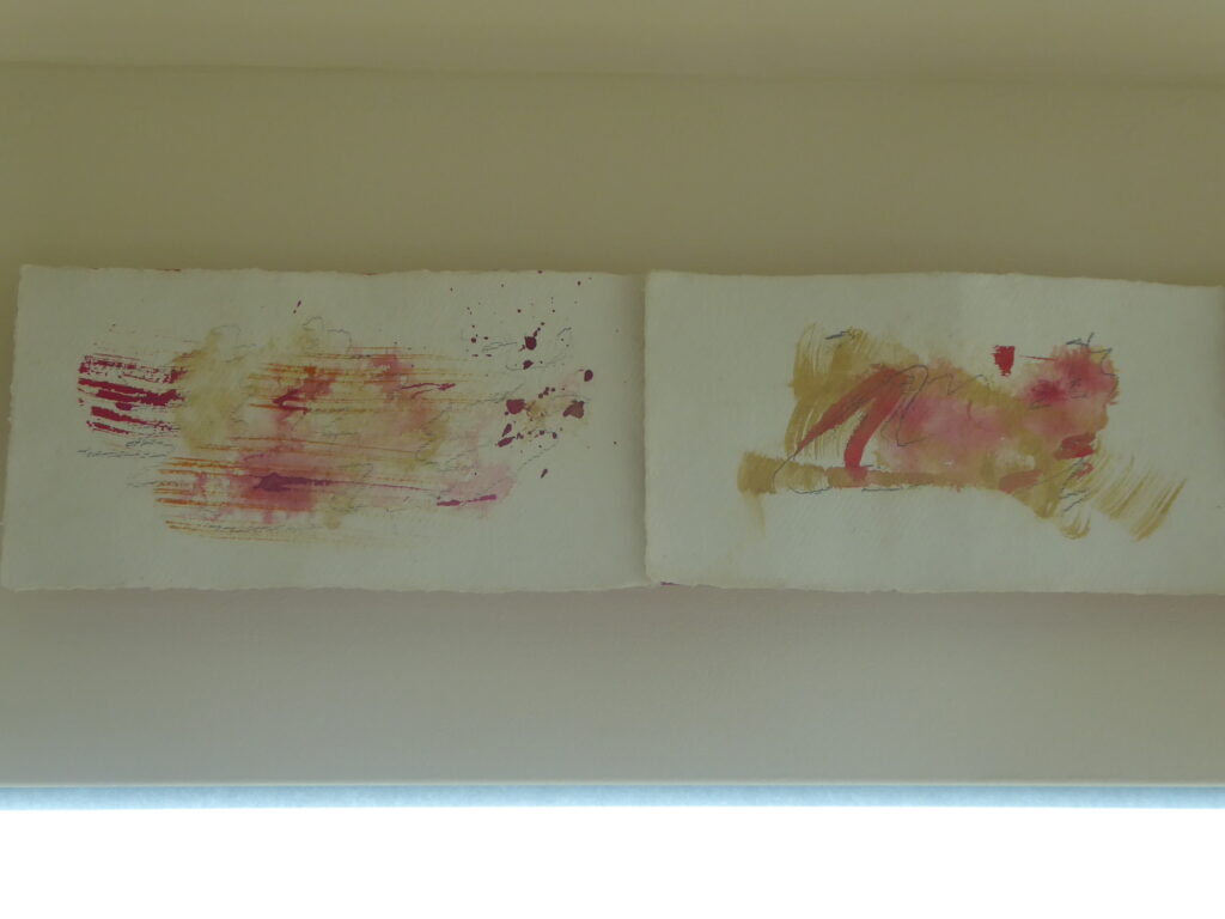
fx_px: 2796
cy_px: 460
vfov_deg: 18.7
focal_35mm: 79
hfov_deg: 24.7
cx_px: 612
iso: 200
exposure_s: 1/60
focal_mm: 13.2
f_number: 4.6
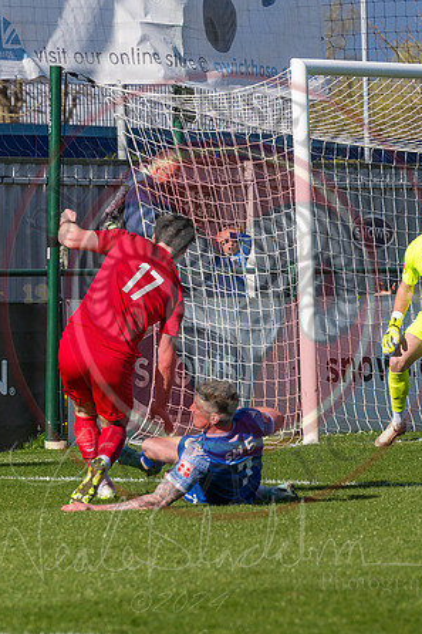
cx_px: 434
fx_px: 5631
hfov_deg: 4.3
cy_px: 482
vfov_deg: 6.4
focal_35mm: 320
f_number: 4
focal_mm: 93
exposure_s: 1/3200
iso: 200
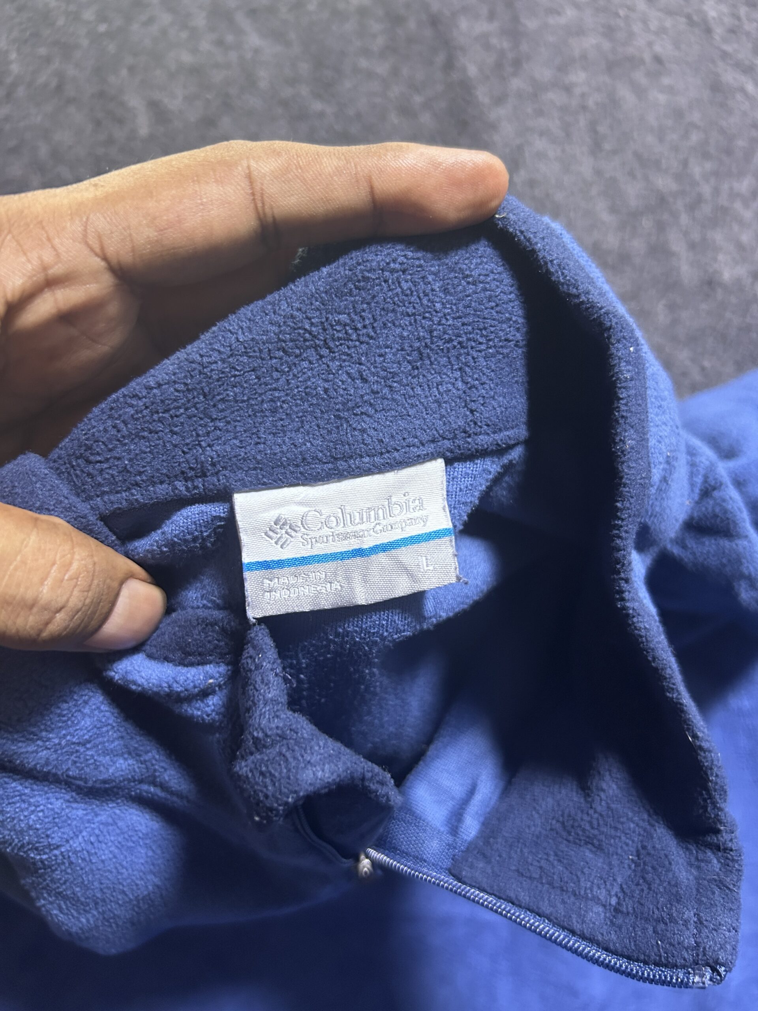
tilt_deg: -53.7
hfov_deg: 53.1
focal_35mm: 26
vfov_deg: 67.3
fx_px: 759
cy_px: 506
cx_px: 379
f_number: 1.5
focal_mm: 5.7
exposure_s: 1/50
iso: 320
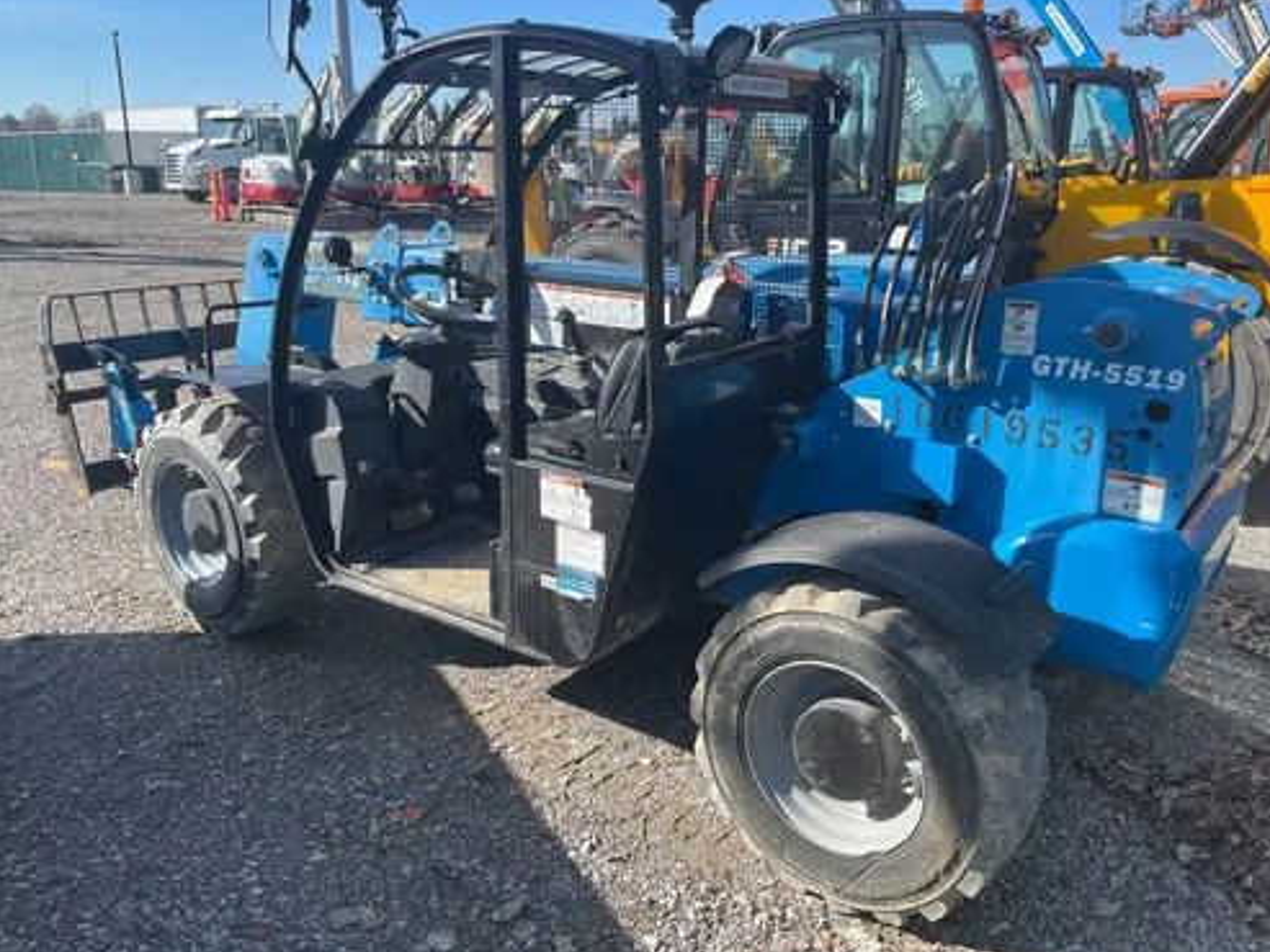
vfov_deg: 48.2
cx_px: 662
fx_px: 1064
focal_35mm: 29
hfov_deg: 61.6
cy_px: 444
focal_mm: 4.2
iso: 32
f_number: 1.6
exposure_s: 1/1453
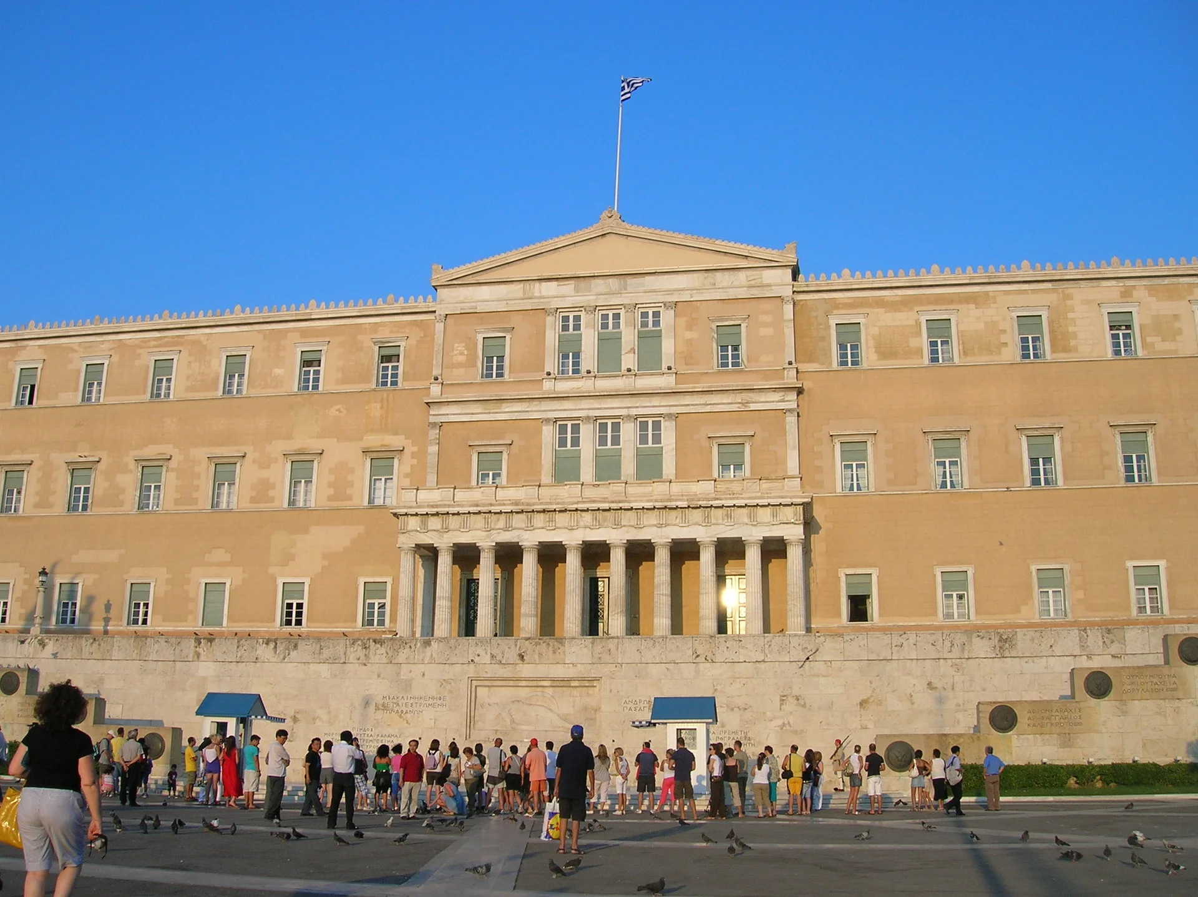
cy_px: 448
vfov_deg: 41.7
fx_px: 1176
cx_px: 599
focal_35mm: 34
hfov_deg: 54.0
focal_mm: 5.7
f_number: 4.9
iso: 50
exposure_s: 1/250
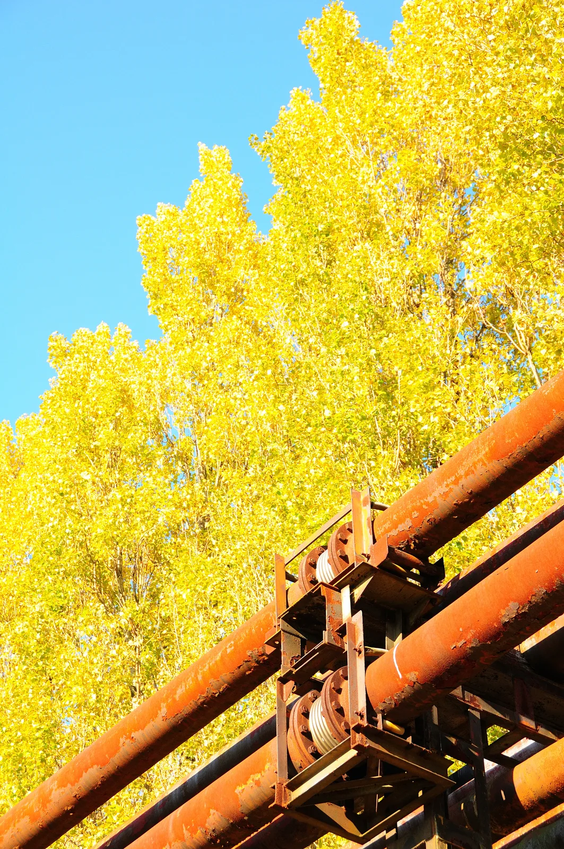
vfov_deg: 27.0
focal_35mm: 75
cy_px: 424
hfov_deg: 18.1
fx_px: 1767
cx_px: 282
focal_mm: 50
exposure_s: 1/250
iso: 400
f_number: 8
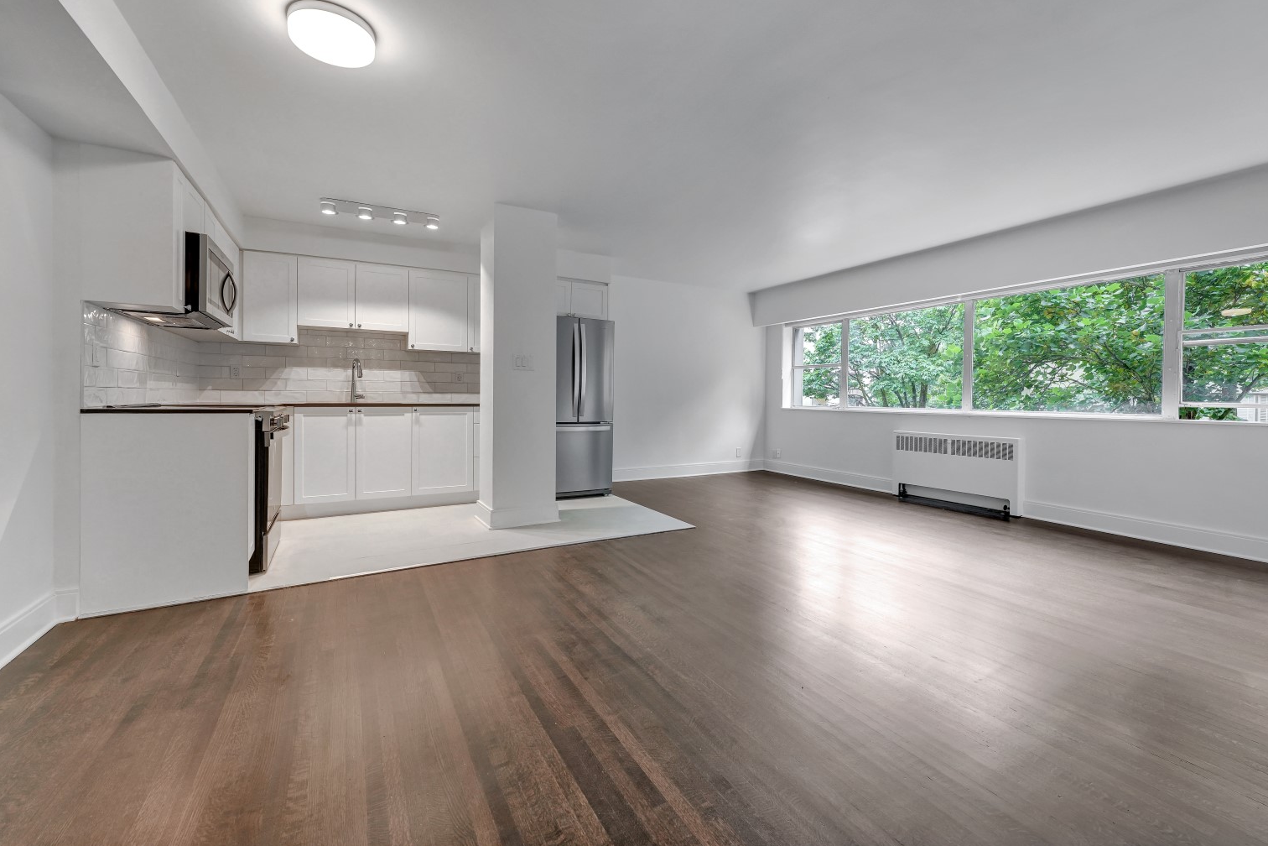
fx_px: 528
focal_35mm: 15
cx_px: 663
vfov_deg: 77.2
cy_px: 397
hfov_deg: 100.3
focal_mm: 14
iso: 400
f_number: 8
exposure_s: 1/25
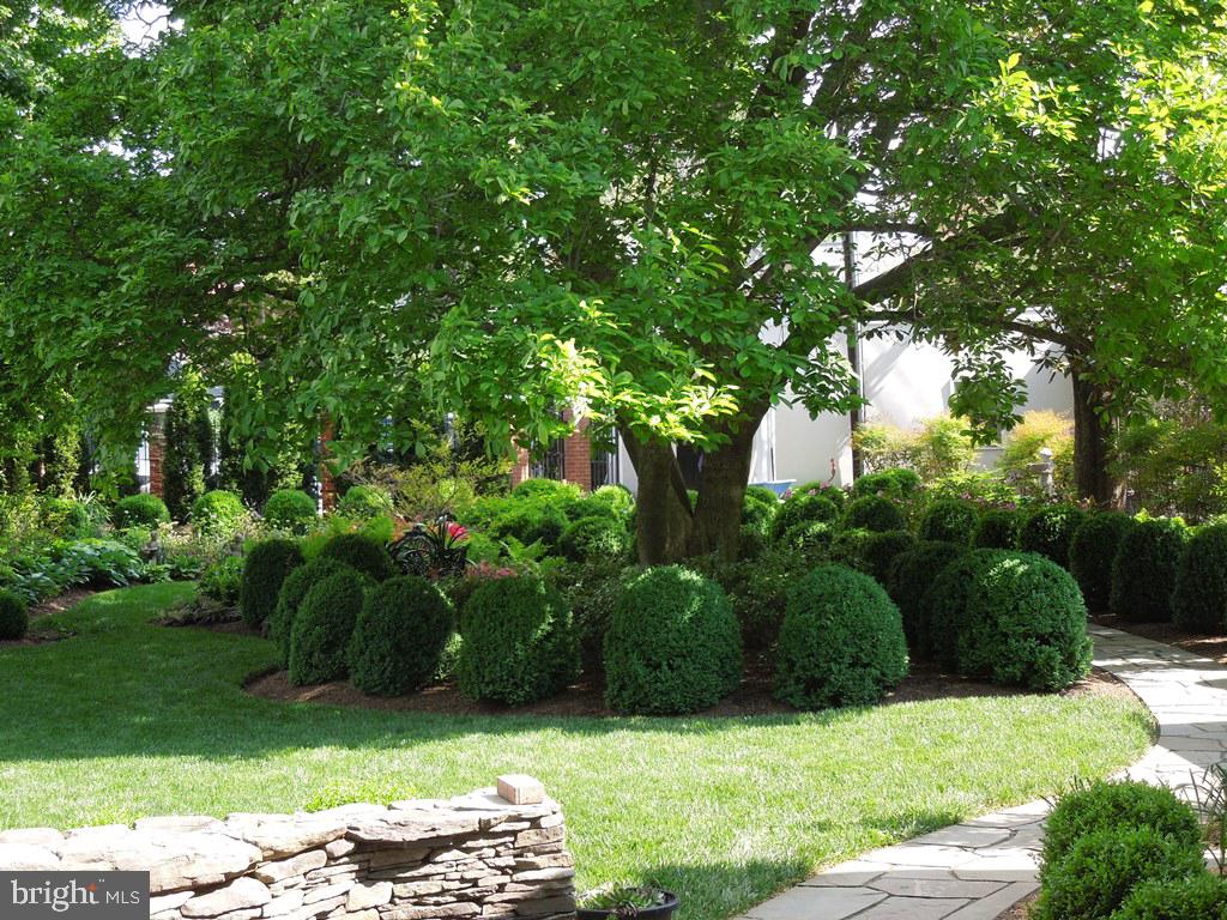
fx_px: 1914
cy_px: 460
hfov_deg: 35.5
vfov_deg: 27.0
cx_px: 614
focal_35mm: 54
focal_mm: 9.8
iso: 100
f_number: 4.2
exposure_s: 1/100
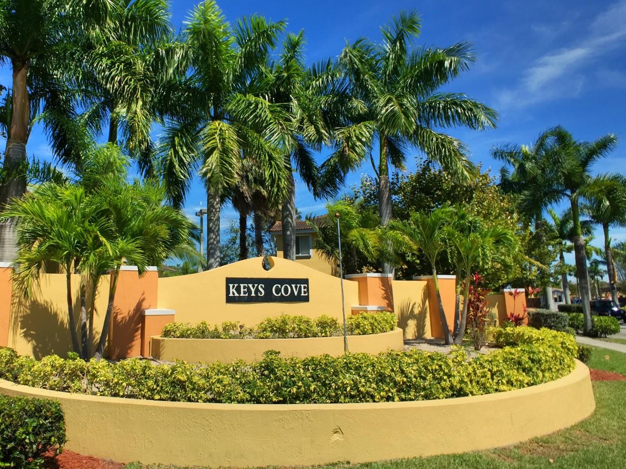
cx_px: 244
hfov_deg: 51.0
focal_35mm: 36
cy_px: 222
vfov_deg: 39.6
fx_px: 651
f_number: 2.2
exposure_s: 1/6623
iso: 32
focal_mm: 4.15
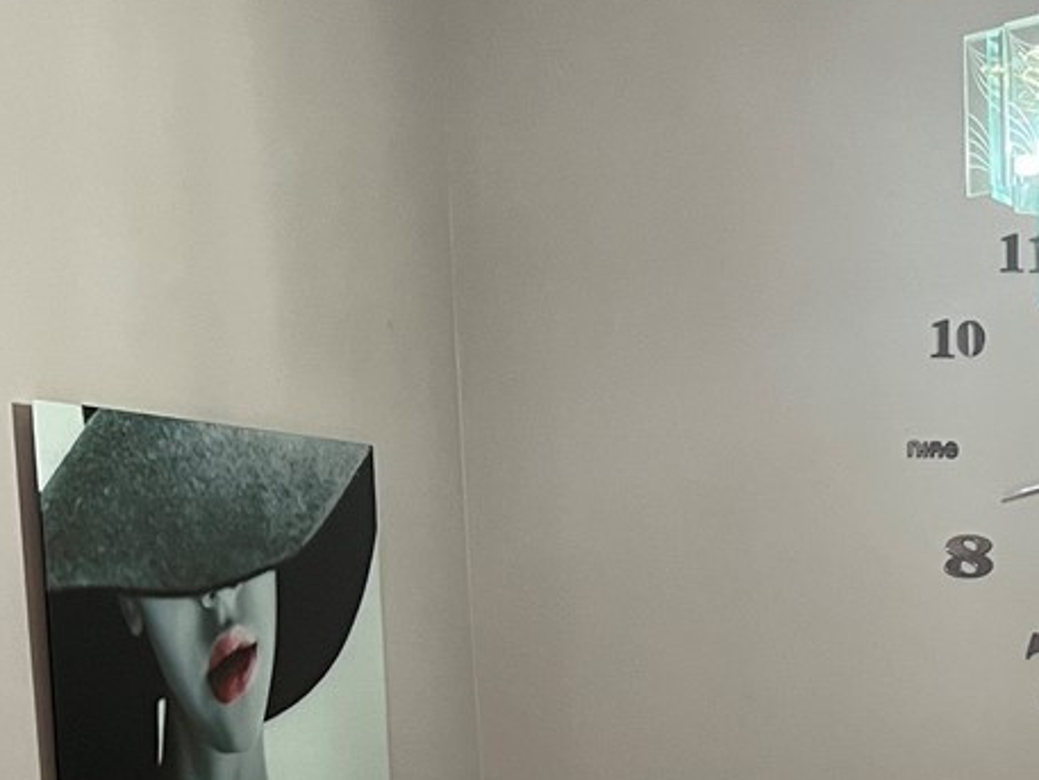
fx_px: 2732
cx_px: 1303
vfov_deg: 15.6
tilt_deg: -8.6
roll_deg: +1.0
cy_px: 932
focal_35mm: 91
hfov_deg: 20.0
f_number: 1.5
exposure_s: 1/60
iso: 125
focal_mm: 5.7
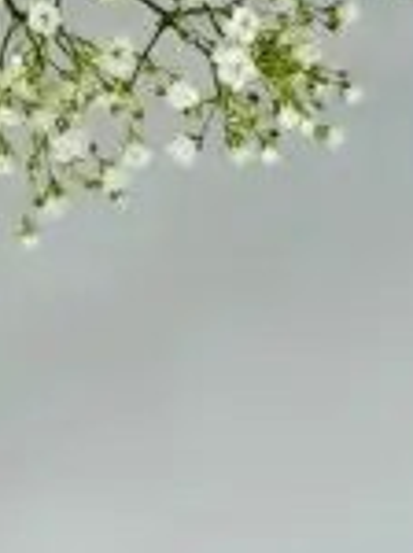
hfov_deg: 5.5
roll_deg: +5.1
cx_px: -240
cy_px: -288
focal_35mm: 267
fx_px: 4260
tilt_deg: -41.7
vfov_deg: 7.3
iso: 16
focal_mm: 6
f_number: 2.4
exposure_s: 1/218
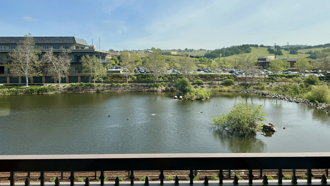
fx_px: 236
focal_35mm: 27
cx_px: 165
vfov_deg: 42.4
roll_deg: +0.7
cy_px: 64
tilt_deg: +0.5
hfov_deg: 69.9
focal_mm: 6.76
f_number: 1.78
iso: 80
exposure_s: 1/5348
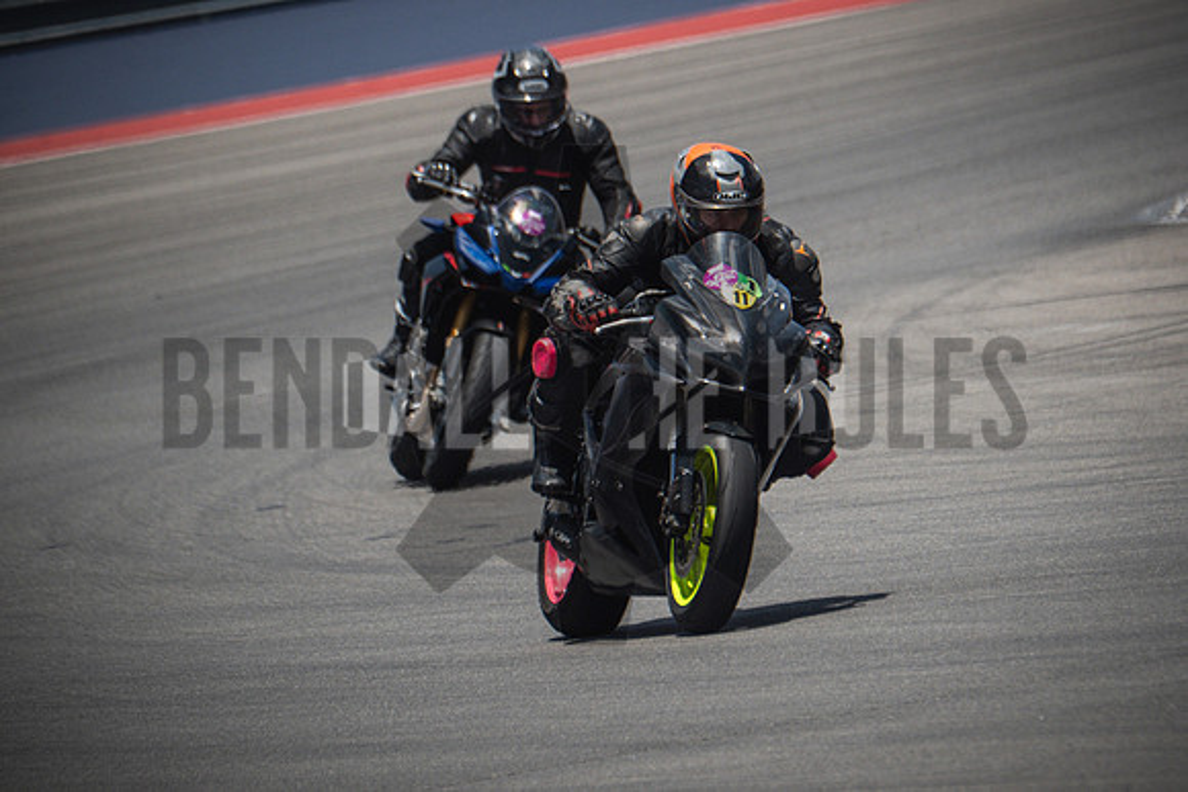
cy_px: 396
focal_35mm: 600
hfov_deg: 3.4
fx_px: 19804
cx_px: 594
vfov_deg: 2.3
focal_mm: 400
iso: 640
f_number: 5.6
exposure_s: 1/2000
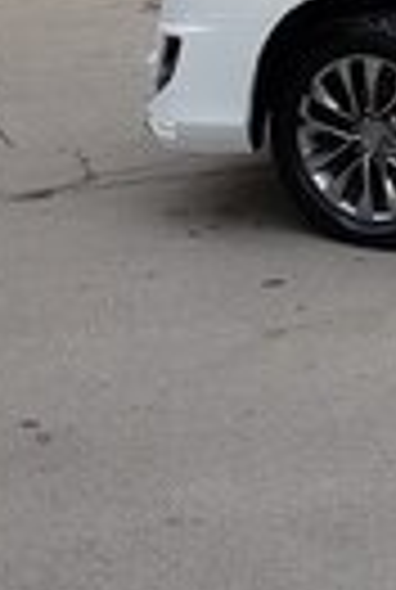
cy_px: 9
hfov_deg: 11.9
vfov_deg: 19.4
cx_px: 810
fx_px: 1674
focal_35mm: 102
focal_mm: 4.2
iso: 40
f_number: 1.7
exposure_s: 1/106
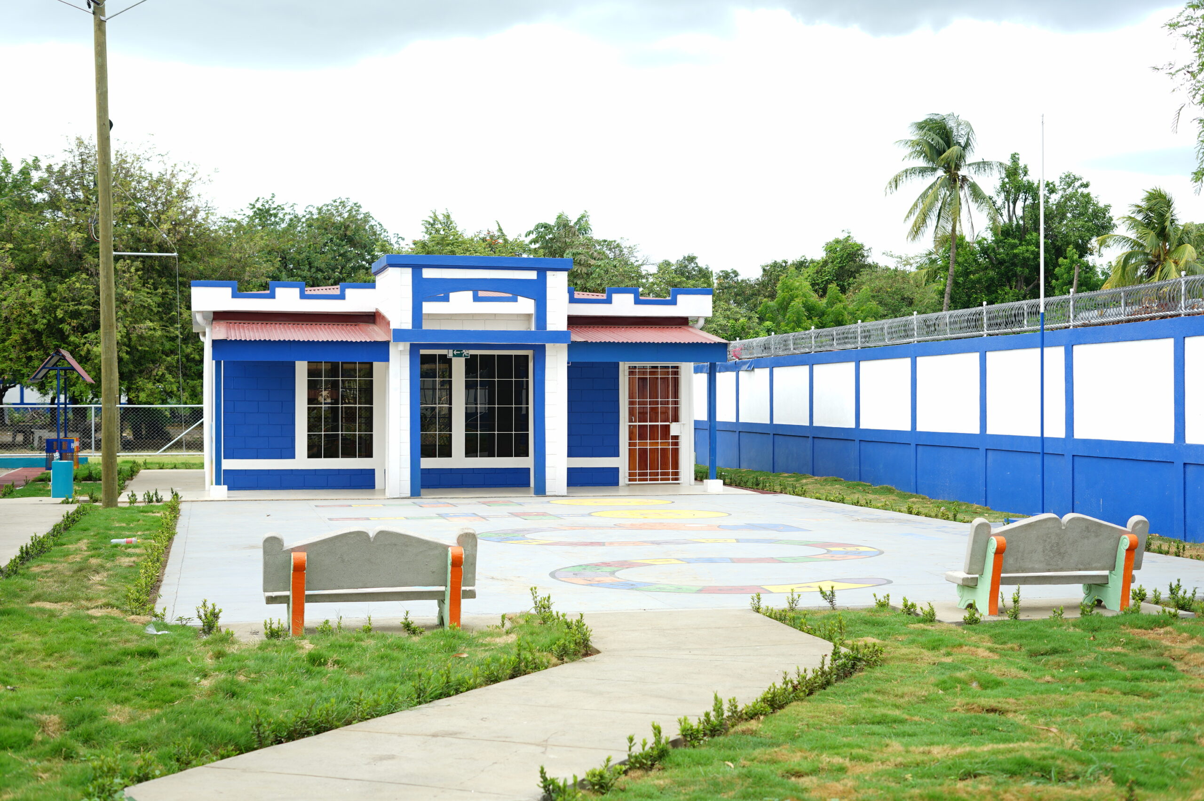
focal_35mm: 50
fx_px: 1671
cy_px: 400
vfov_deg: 26.9
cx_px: 602
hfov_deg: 39.6
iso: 80
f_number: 4
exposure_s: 1/250
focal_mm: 50
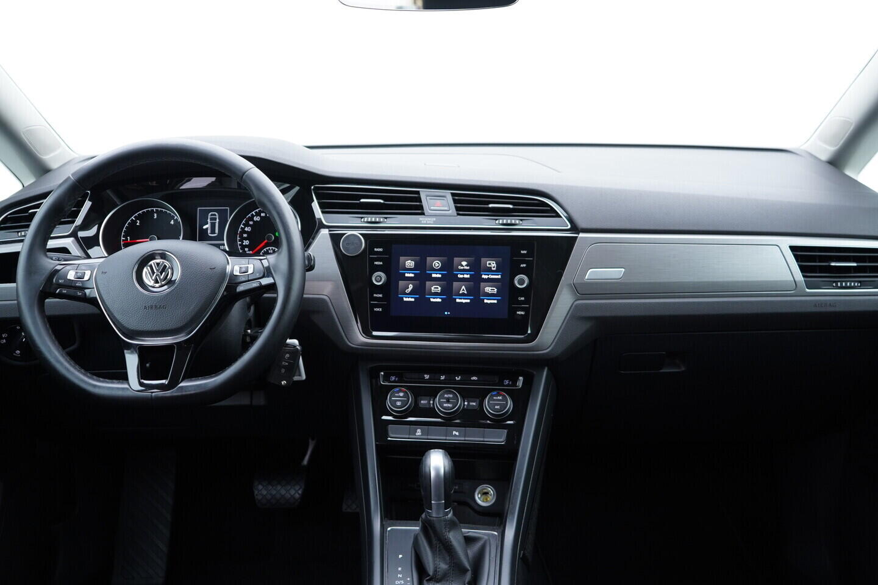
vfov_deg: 36.9
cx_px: 439
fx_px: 878
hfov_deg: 53.1
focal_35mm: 36
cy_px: 292
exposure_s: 1/40
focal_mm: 24
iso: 250
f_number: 2.8
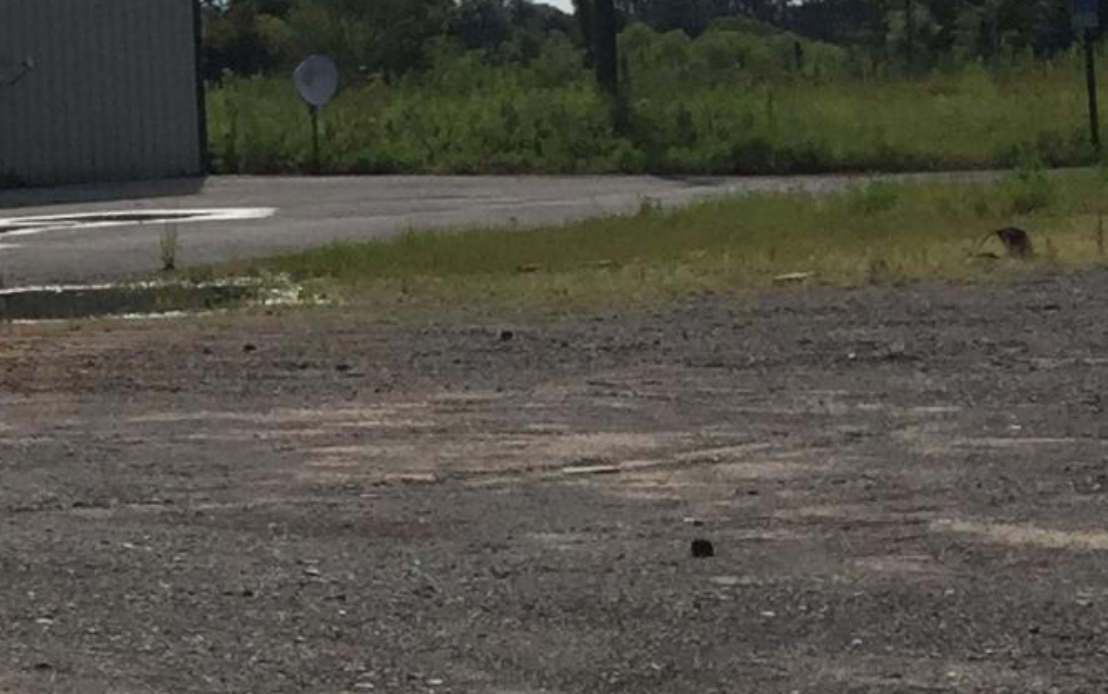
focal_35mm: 138
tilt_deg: -0.3
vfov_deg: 9.5
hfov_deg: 13.1
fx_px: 4169
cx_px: -1133
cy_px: 161
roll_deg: +1.1
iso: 32
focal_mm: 4.15
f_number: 2.2
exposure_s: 1/6623
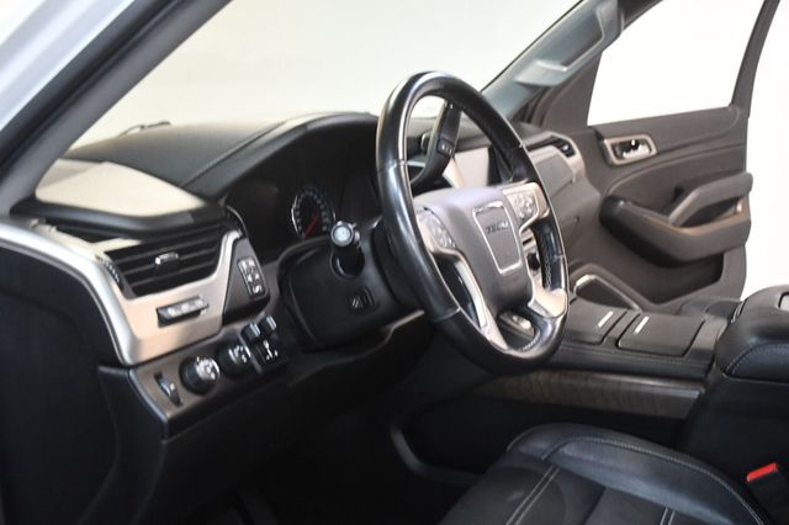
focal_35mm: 39
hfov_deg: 49.6
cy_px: 262
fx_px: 854
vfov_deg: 34.2
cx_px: 394
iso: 3600
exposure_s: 1/60
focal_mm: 26
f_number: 3.8
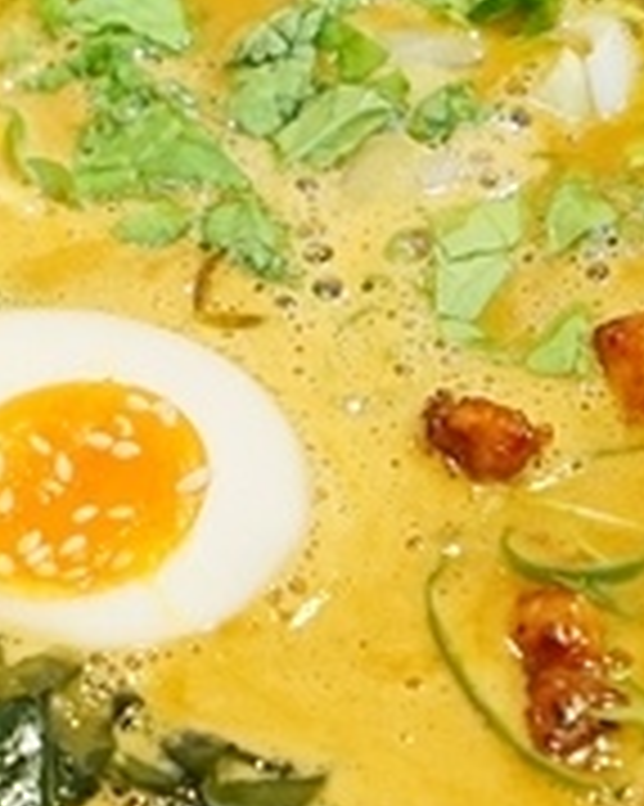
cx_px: -5
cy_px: 475
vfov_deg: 13.1
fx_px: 3505
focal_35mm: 147
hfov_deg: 10.4
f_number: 5.6
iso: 1250
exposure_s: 1/50
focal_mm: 35
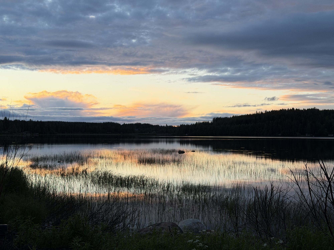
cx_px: 167
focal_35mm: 48
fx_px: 463
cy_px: 125
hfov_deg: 39.7
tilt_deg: +1.3
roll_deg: -0.3
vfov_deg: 30.3
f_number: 1.78
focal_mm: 6.76
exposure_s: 1/652
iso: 64
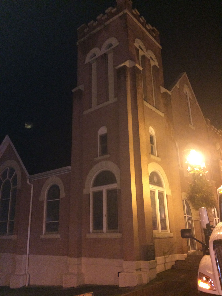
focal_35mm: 29
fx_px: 248
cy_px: 148
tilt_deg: +20.1
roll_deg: +1.0
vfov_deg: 61.7
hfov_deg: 48.2
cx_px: 111
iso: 500
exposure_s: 1/16
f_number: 2.2
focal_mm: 4.15
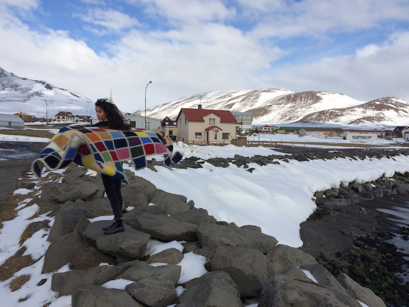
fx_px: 343
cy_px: 154
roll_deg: -2.6
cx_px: 204
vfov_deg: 48.2
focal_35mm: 29
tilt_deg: -5.4
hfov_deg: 61.7
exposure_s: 1/3425
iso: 32
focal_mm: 4.15
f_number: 2.2
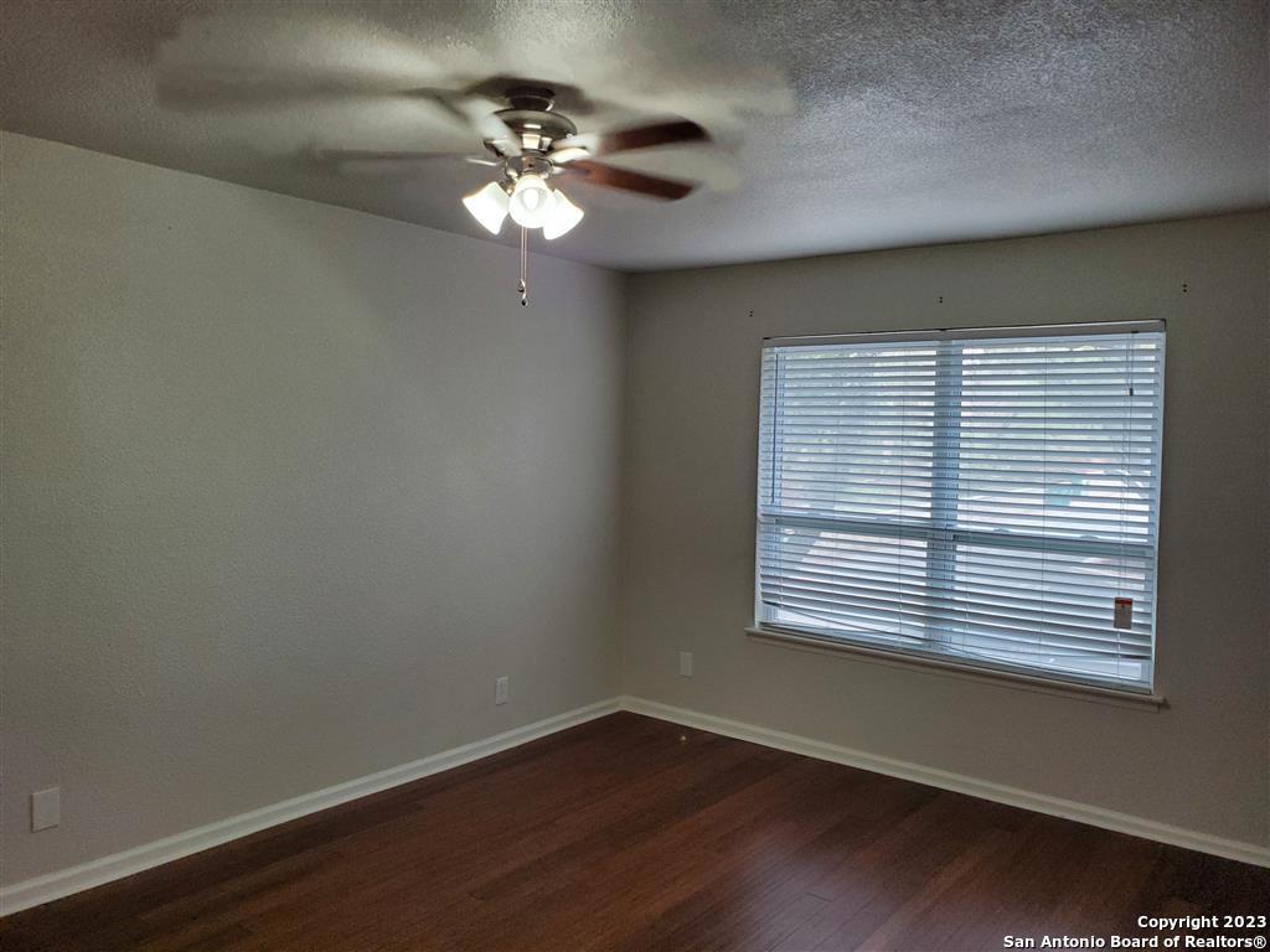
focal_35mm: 26
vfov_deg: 53.1
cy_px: 476
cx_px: 635
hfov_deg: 67.3
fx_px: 954
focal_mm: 4.3
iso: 250
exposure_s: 1/120
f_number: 2.4
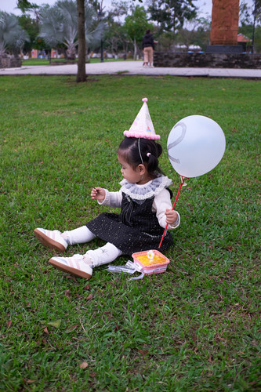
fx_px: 577
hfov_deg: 25.5
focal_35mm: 53
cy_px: 196
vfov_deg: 37.5
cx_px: 130
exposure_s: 1/320
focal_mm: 35
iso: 400
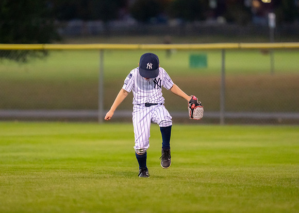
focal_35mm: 288
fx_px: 2445
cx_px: 132
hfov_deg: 7.0
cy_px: 93
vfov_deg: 5.0
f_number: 2.8
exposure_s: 1/1000
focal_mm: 200
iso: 4000
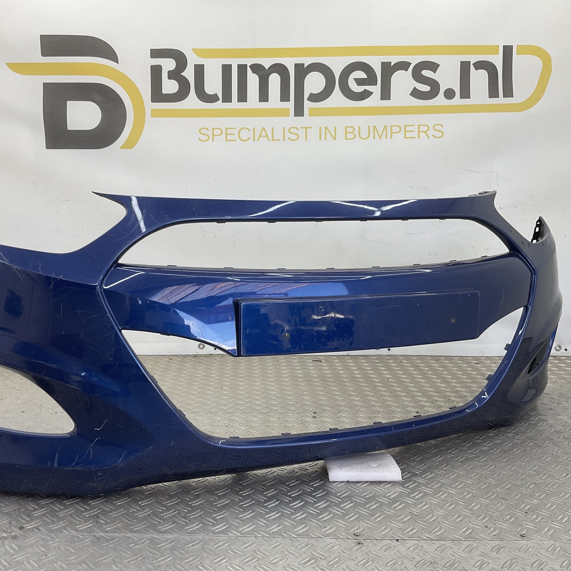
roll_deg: -1.4
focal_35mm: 35
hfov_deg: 46.9
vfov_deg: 47.2
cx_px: 228
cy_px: 291
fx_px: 653
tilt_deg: -9.2
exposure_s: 1/113
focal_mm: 3
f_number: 1.8
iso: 16
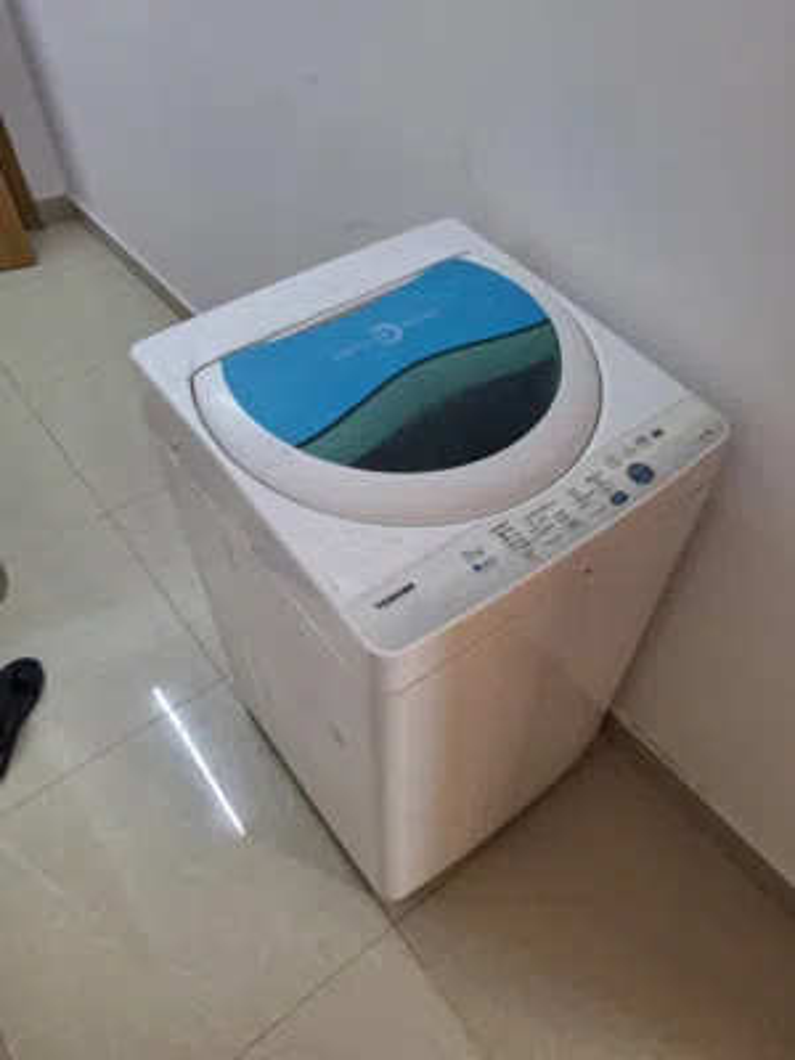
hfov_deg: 58.9
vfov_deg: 73.9
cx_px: 398
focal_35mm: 23
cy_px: 530
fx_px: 704
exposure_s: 1/33
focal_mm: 5.54
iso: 200
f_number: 1.8
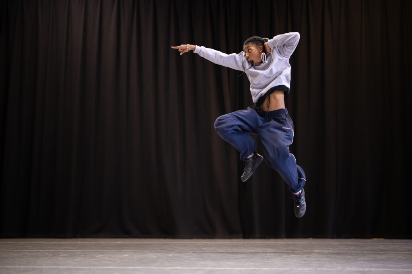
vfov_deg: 27.0
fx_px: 572
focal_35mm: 50
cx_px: 206
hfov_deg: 39.6
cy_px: 137
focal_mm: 50
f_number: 1.3
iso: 2000
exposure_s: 1/800
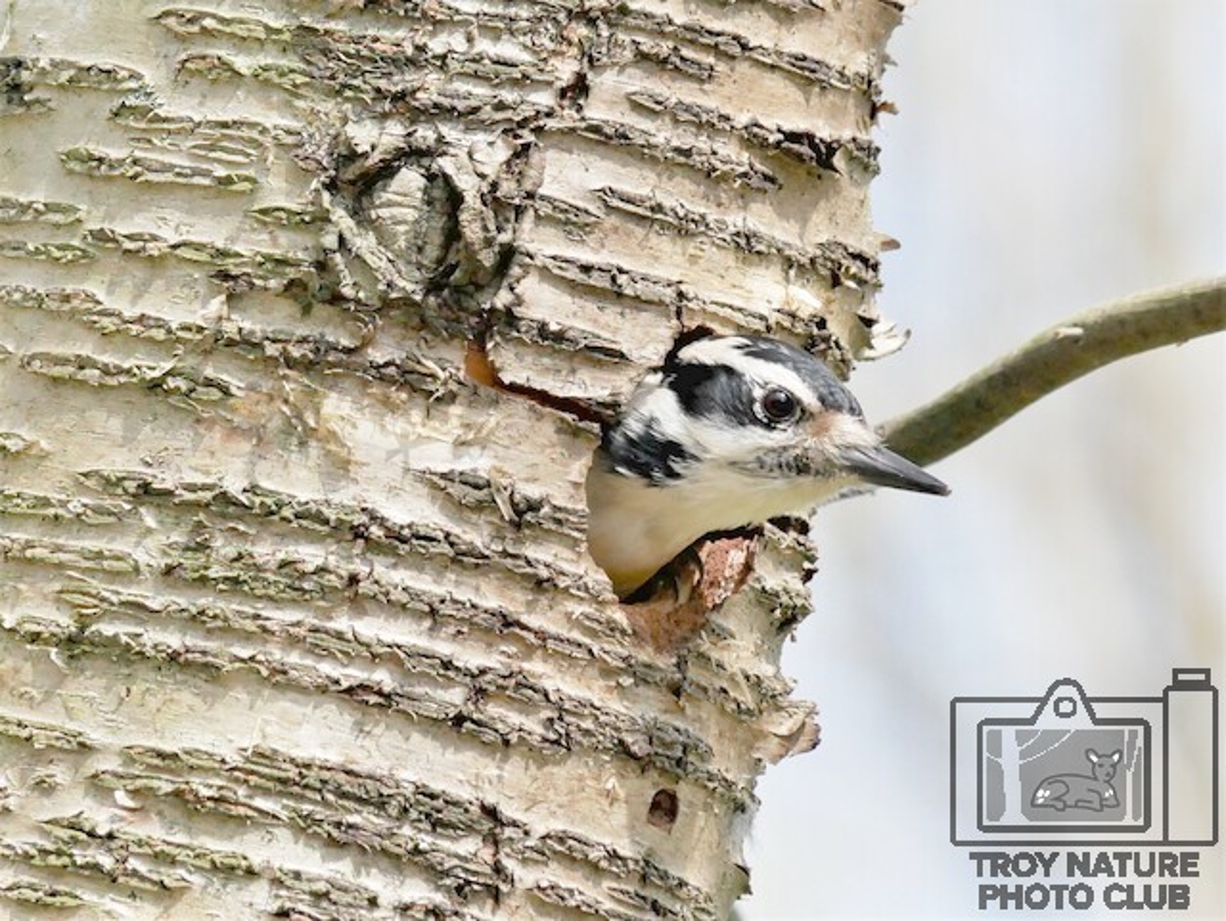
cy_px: 460
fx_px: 16588
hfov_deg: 4.2
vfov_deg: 3.2
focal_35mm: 468
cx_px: 613
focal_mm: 234
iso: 1600
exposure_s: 1/1000
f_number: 8
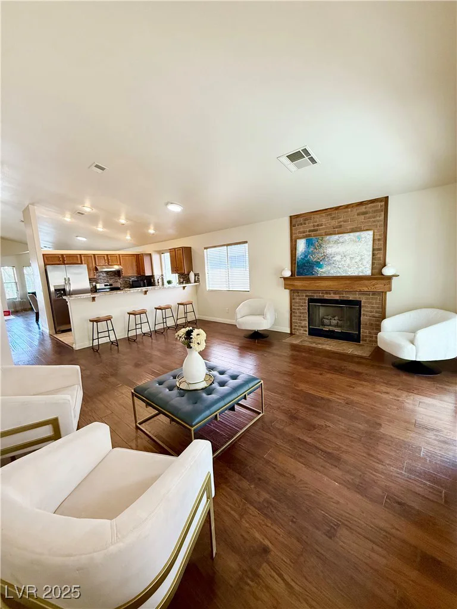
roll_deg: +3.0
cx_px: 228
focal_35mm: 14
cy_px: 304
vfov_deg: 102.1
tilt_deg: -8.7
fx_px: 246
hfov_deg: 85.7
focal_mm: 2.22
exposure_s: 1/120
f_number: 2.2
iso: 250
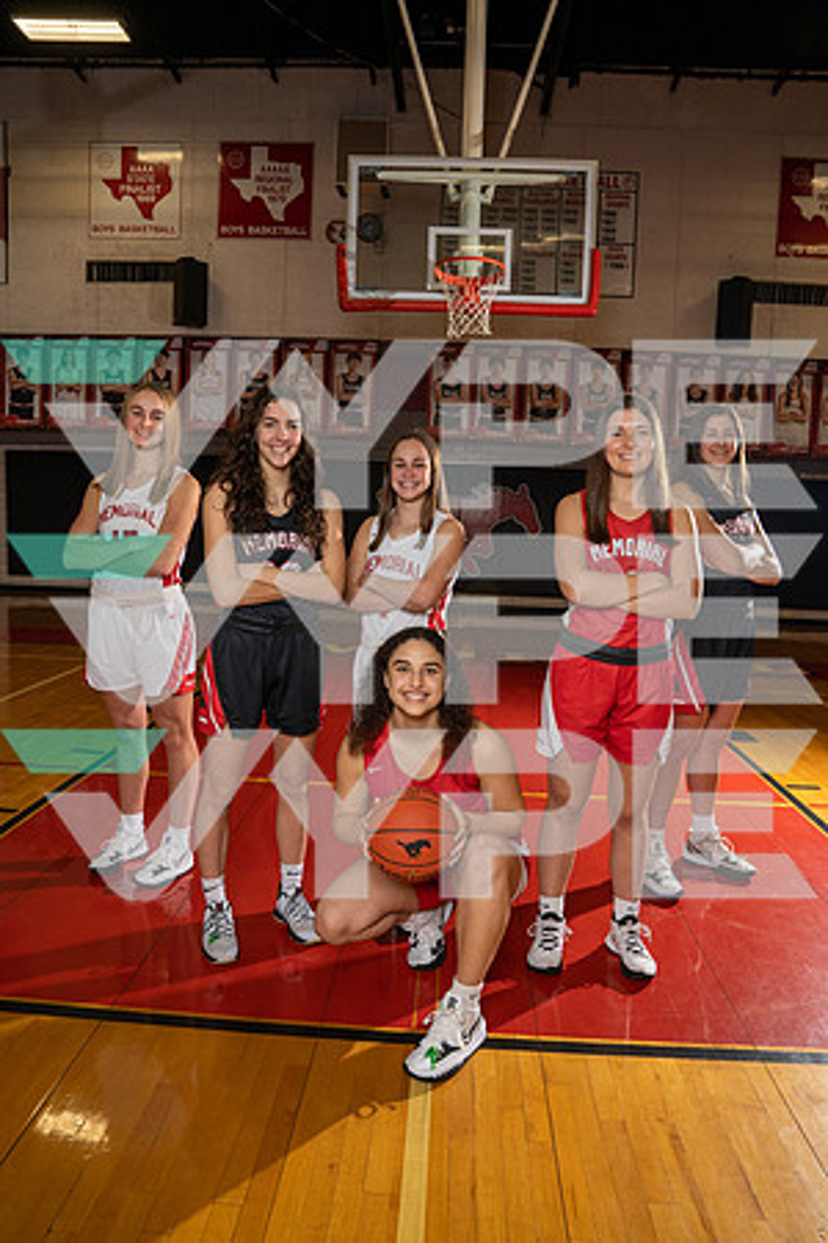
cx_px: 414
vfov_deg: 73.7
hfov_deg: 53.1
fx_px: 828
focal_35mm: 24
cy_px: 622
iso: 500
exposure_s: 1/250
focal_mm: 24
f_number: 8
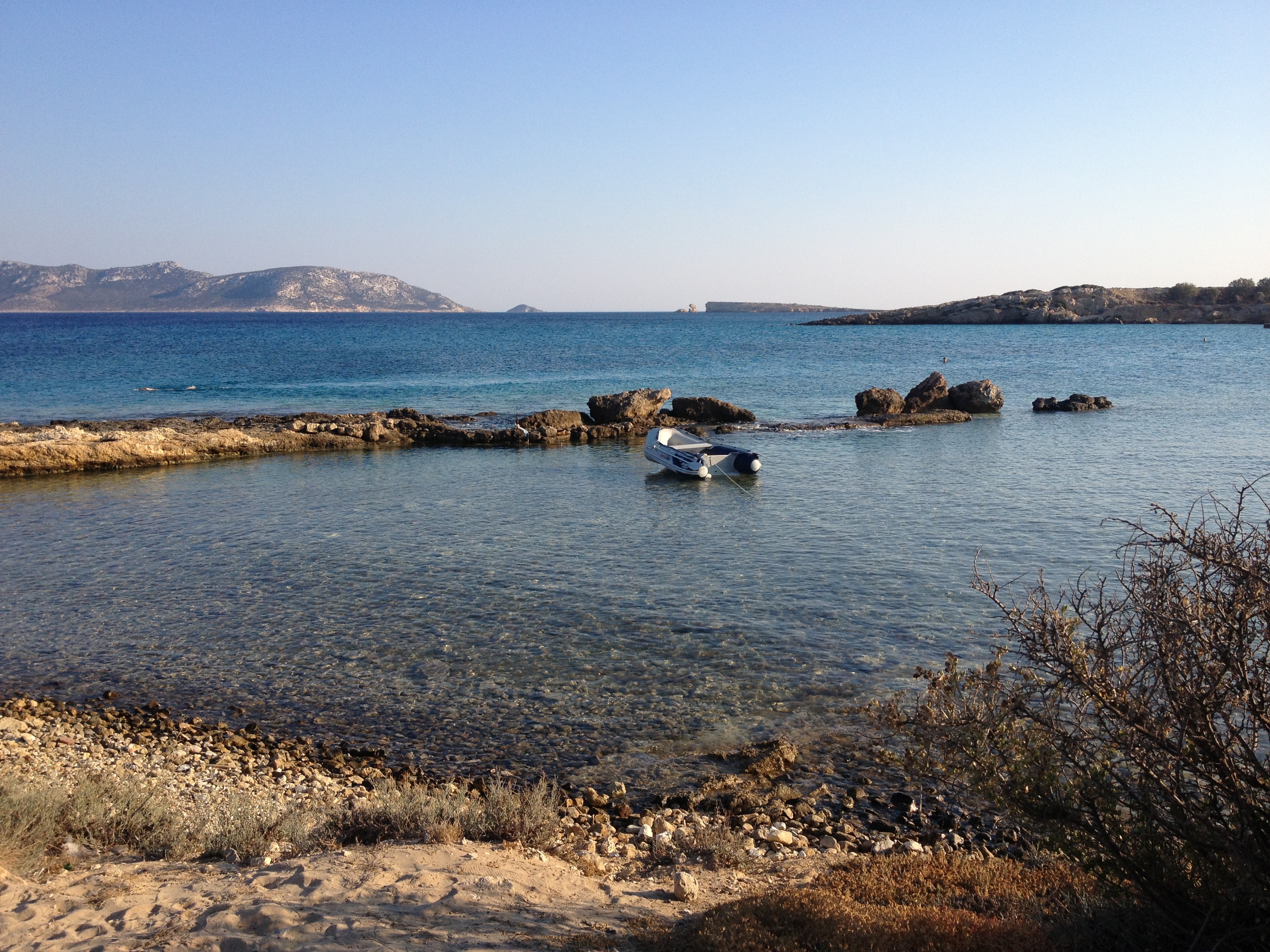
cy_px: 476
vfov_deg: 40.7
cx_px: 635
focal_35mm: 35
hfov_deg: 52.6
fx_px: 1284
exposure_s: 1/1284
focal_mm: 4.28
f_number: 2.4
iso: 50
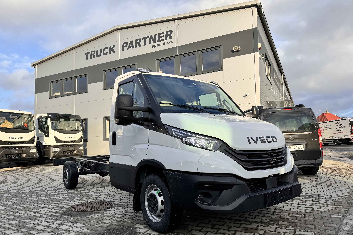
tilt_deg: +5.6
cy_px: 130
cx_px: 176
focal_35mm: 25
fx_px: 245
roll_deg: +0.4
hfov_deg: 71.5
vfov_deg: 51.2
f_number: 1.78
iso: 80
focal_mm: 6.86
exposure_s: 1/2105
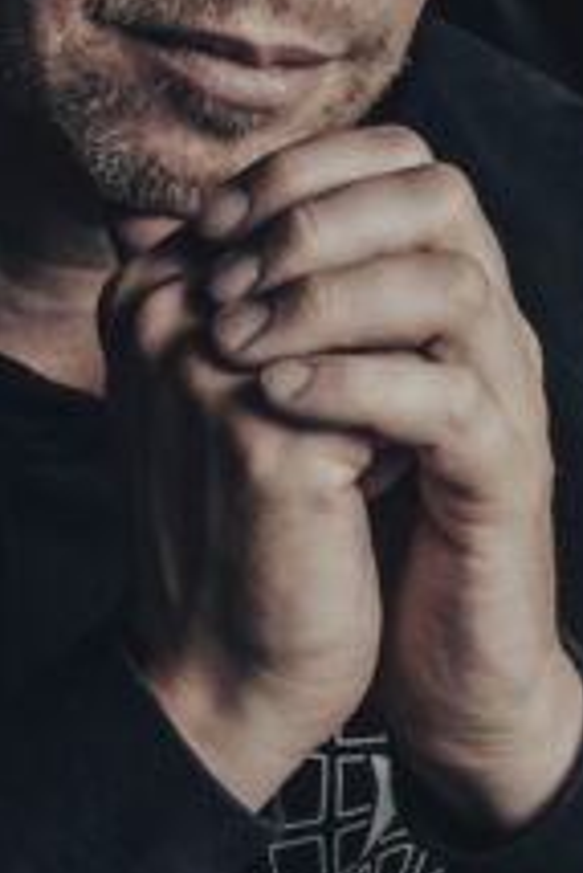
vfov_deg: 11.5
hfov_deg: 7.7
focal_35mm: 179
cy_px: 351
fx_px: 4341
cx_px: 57
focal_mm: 45
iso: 100
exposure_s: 1/125
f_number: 7.1
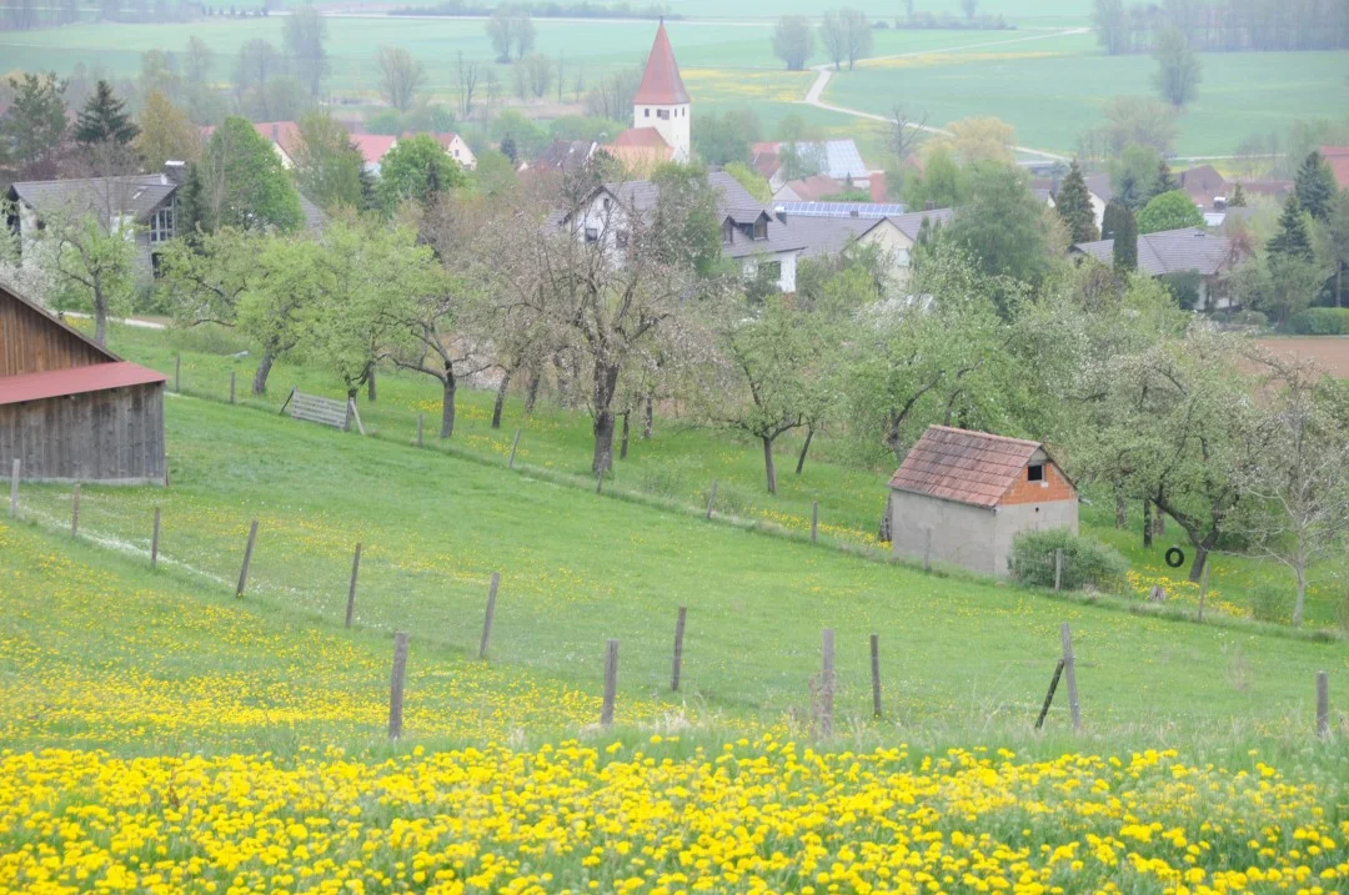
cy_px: 448
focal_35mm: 105
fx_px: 3929
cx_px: 674
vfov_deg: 13.0
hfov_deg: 19.5
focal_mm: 70
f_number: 5.6
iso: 200
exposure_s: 1/125
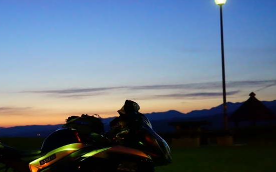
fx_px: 511
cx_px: 80
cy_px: 128
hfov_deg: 29.9
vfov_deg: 19.0
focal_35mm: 68
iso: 12800
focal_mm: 46
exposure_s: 1/60
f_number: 4.5
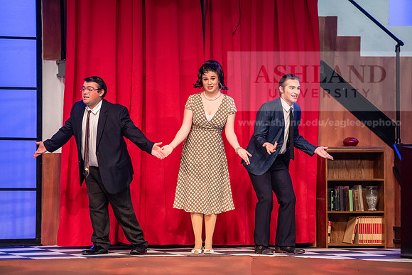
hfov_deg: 10.8
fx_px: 2175
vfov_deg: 7.2
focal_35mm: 190
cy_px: 138
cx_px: 206
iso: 3200
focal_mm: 190
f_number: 3.2
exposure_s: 1/200
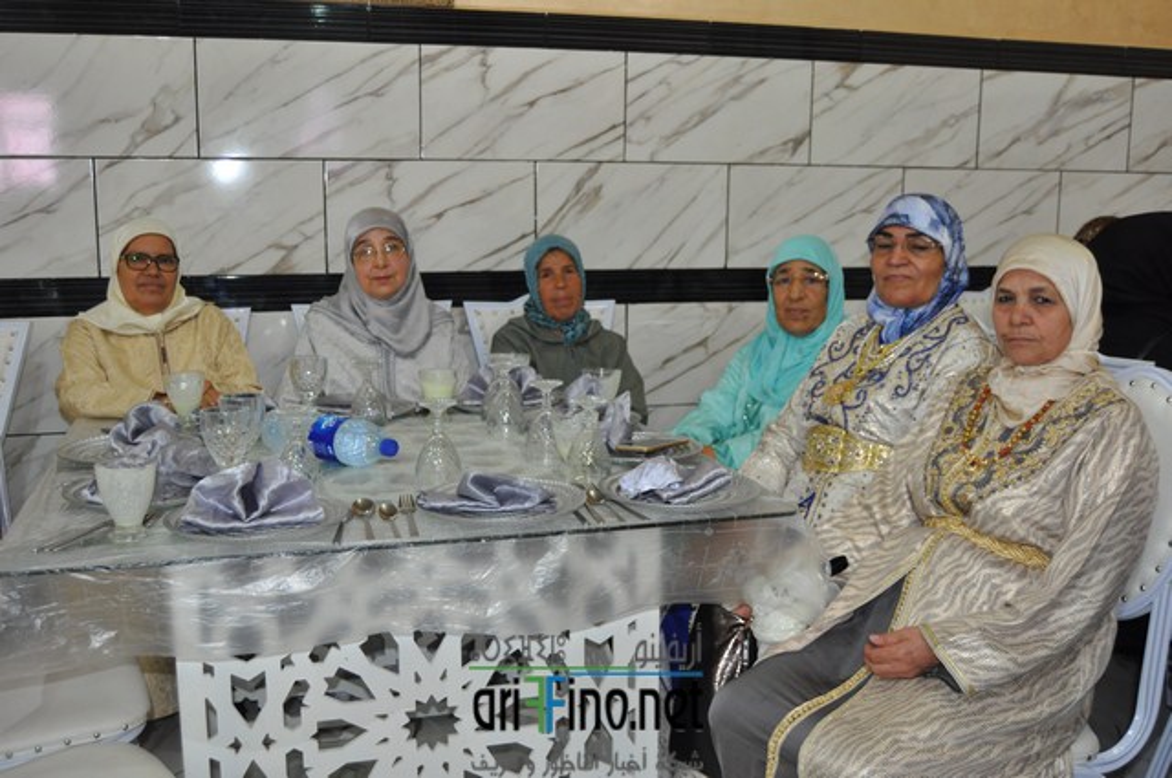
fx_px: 1171
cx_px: 586
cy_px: 389
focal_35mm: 36
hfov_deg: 53.2
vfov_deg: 36.8
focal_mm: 24
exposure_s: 1/60
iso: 800
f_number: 3.8
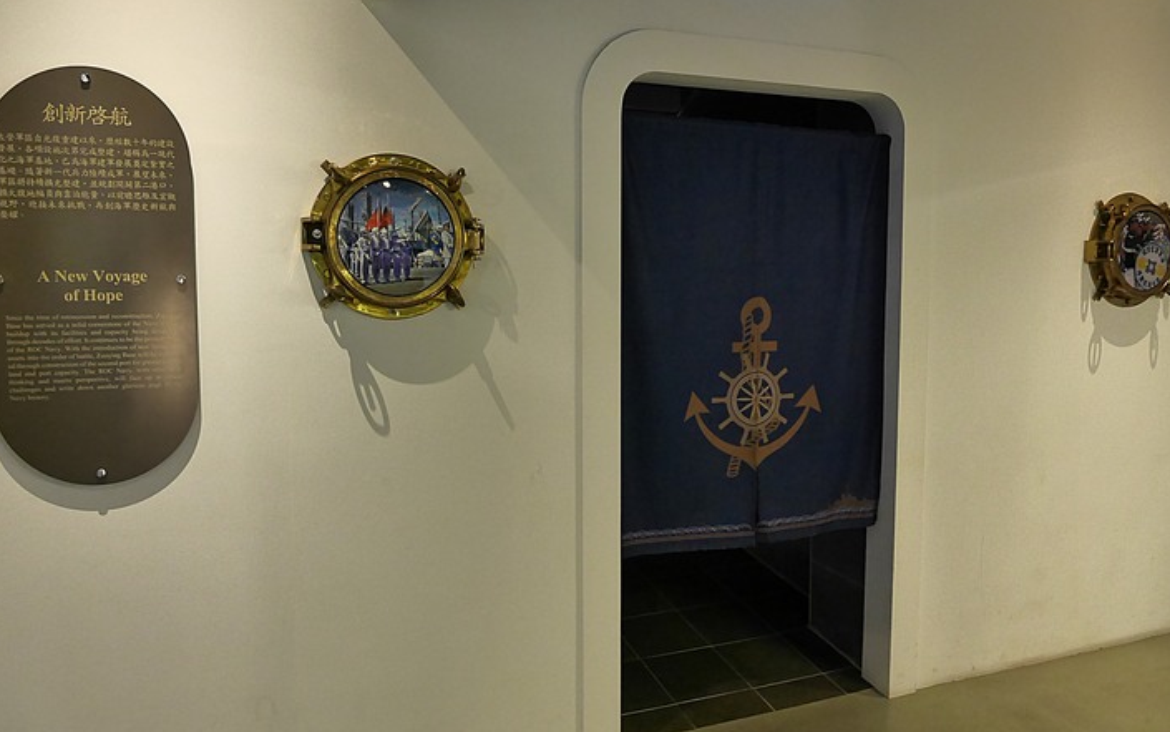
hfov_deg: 70.4
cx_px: 587
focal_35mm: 26
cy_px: 334
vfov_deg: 47.6
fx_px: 829
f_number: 4.5
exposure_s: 1/30
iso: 1600
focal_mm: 12
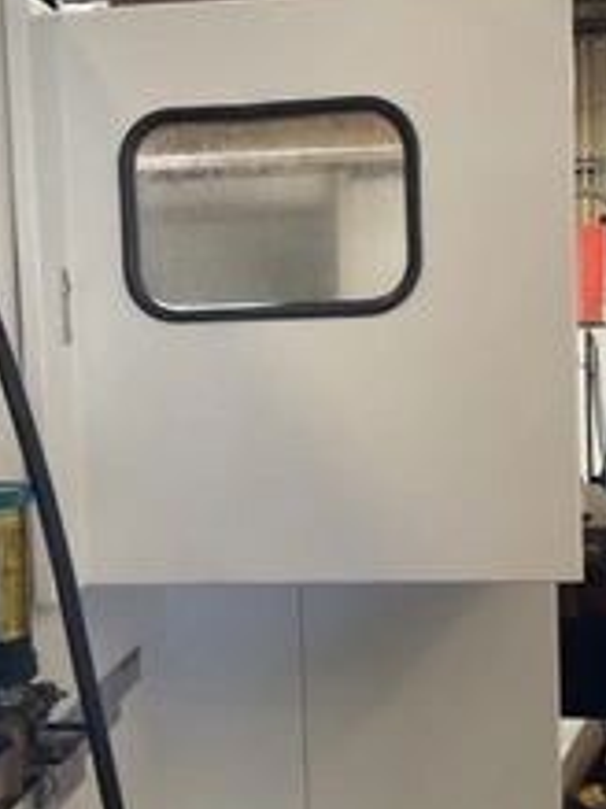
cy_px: 410
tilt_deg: -2.7
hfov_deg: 27.5
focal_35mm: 53
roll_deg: +0.6
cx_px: 307
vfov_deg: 36.2
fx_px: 1238
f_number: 1.8
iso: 400
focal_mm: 3
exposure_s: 1/30
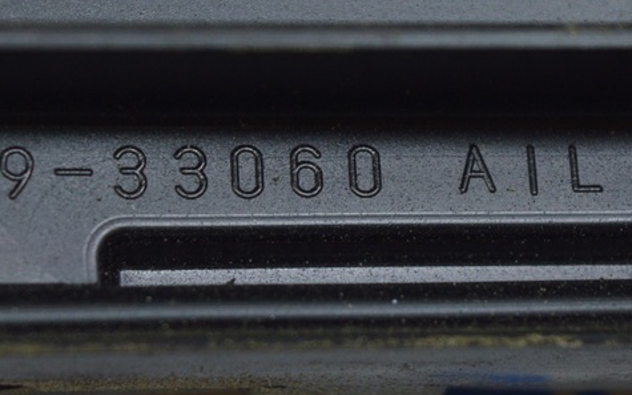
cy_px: 164
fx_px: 3120
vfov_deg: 7.2
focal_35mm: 181
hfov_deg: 11.5
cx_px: 138
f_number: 5.6
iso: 400
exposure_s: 1/50
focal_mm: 55
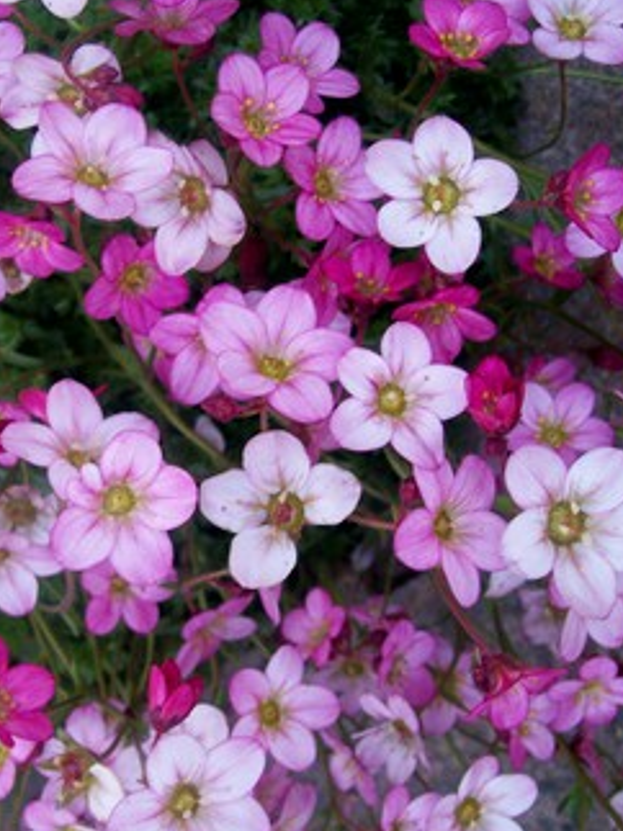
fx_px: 1177
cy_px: 419
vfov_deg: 38.9
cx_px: 188
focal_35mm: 49
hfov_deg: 29.4
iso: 160
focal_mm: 6
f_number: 2.7
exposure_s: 1/27.6
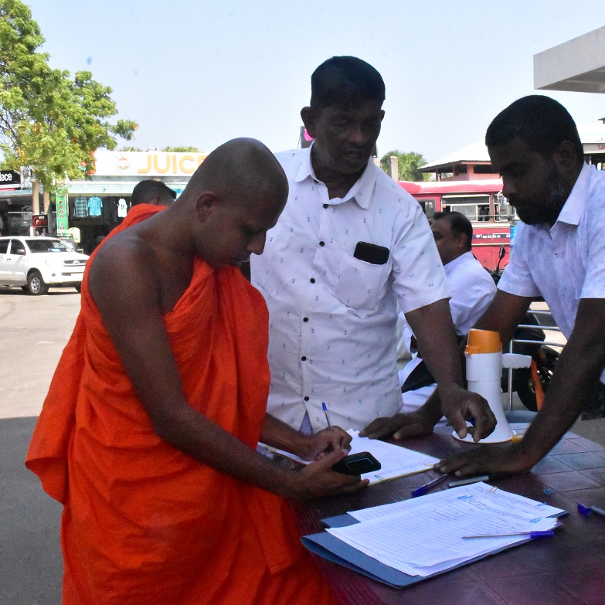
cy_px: 298
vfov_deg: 39.2
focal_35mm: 43
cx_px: 388
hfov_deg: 38.8
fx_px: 850
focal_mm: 22
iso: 16000
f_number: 22
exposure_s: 1/2000
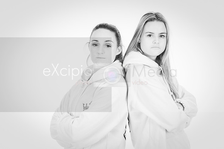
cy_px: 76
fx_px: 298
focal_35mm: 48
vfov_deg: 28.2
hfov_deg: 41.2
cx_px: 119
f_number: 9
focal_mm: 45
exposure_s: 1/125
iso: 100
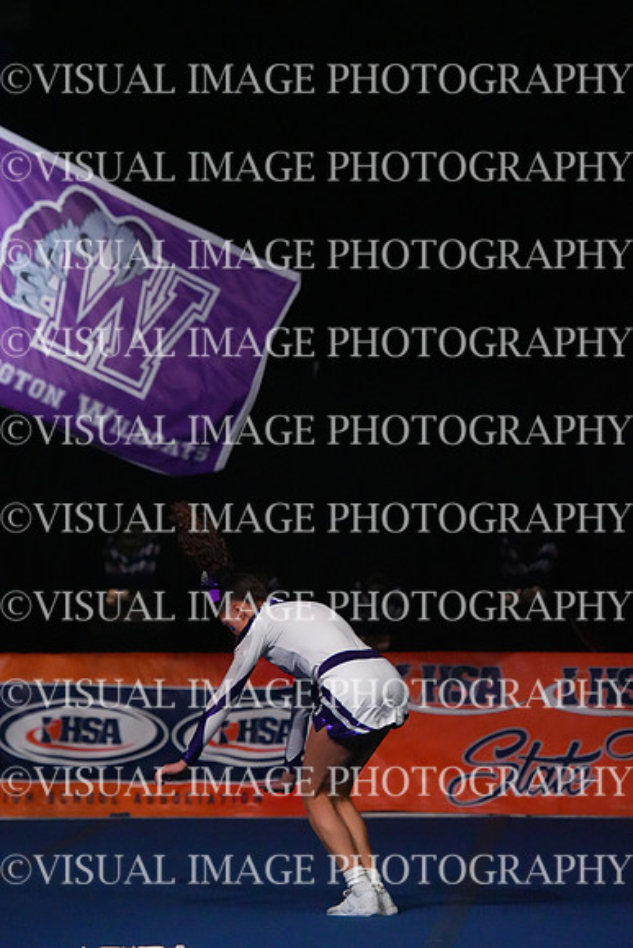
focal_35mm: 235
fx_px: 6194
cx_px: 316
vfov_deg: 8.8
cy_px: 474
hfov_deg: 5.9
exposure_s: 1/1250
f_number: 5.6
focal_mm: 235
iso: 16000
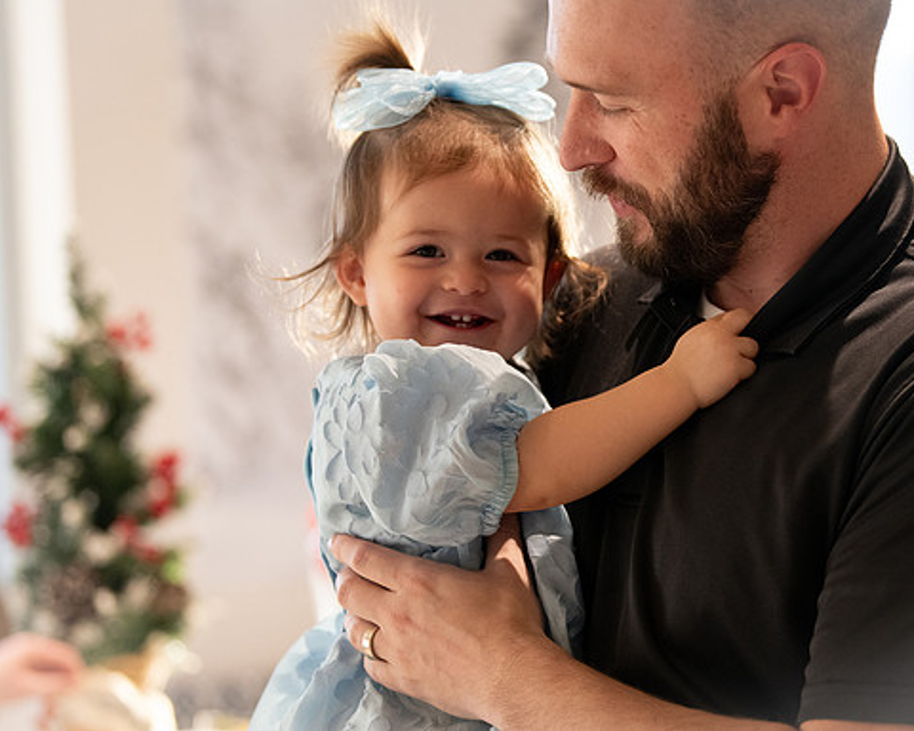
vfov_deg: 12.7
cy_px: 386
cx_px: 660
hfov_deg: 15.8
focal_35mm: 121
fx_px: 3273
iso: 2000
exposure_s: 1/400
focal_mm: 86
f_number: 2.8
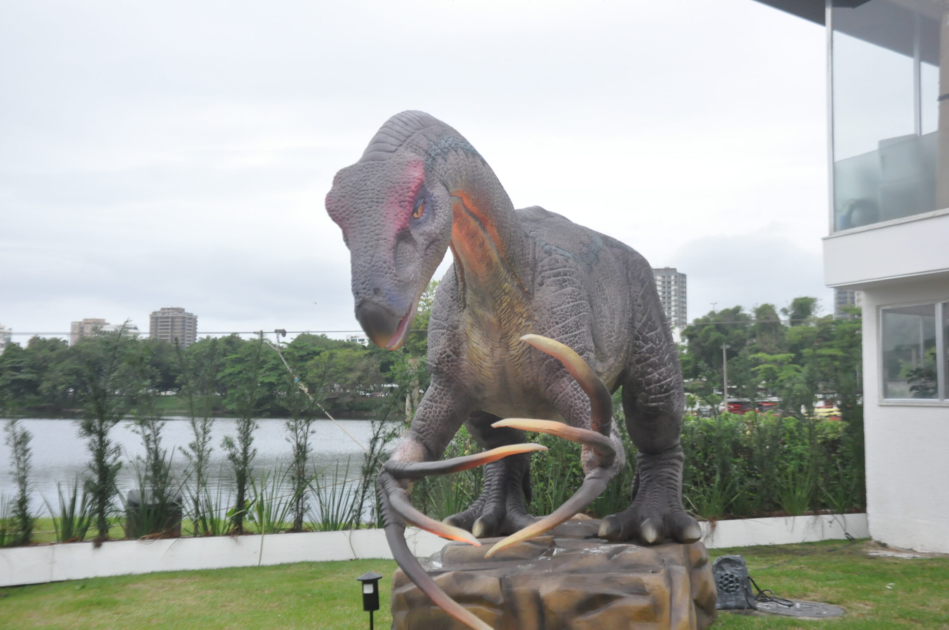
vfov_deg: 35.4
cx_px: 474
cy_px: 315
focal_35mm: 38
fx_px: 987
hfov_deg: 51.3
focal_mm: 25
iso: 1250
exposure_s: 1/1250
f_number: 7.1
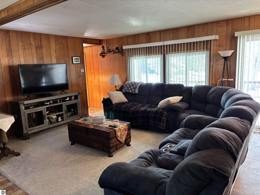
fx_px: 195
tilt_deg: -9.6
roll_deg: +2.9
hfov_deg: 67.3
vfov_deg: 53.1
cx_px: 130
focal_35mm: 26
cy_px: 98
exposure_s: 1/60
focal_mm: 5.96
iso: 320
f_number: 1.6
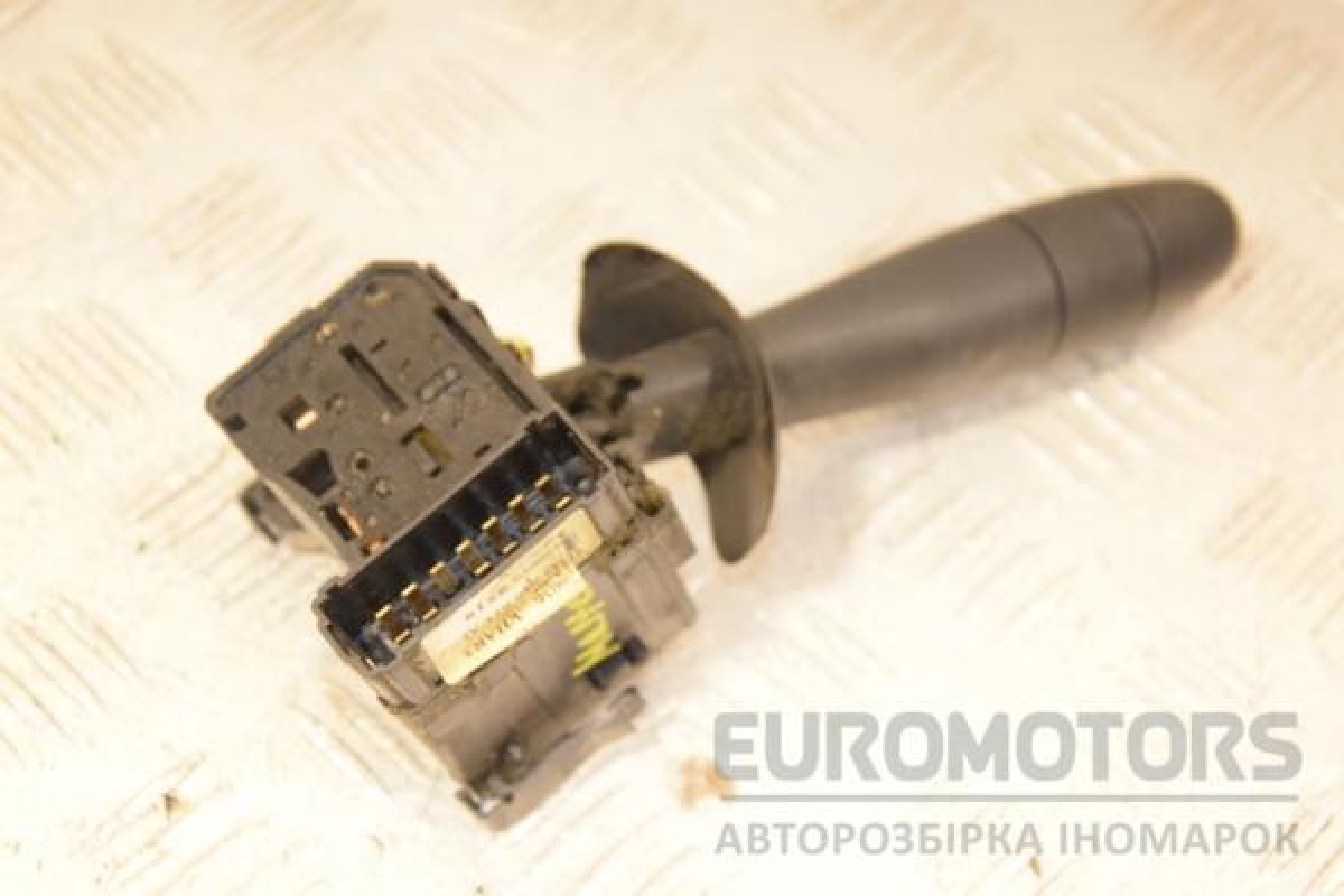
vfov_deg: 18.2
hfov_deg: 27.0
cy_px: 448
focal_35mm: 75
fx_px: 2800
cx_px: 672
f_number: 5.6
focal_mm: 50
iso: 1600
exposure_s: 1/200
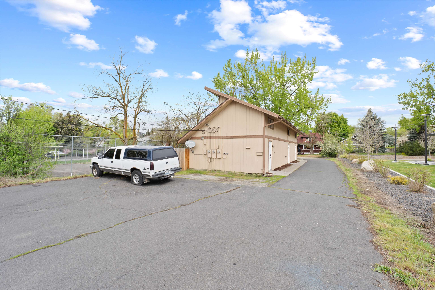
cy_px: 145
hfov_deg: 96.7
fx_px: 193
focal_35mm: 16
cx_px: 218
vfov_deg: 73.7
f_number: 13
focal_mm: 16
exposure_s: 1/60
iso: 400
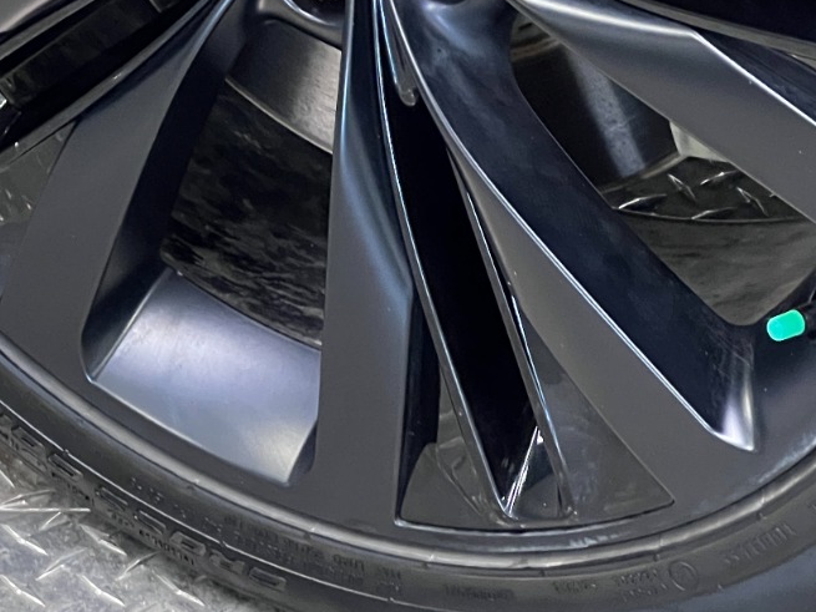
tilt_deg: -33.2
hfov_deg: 10.5
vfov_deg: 7.9
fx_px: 4431
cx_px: 279
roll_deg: -0.6
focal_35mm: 188
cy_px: -34
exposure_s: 1/60
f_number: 2.8
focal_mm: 9
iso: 500
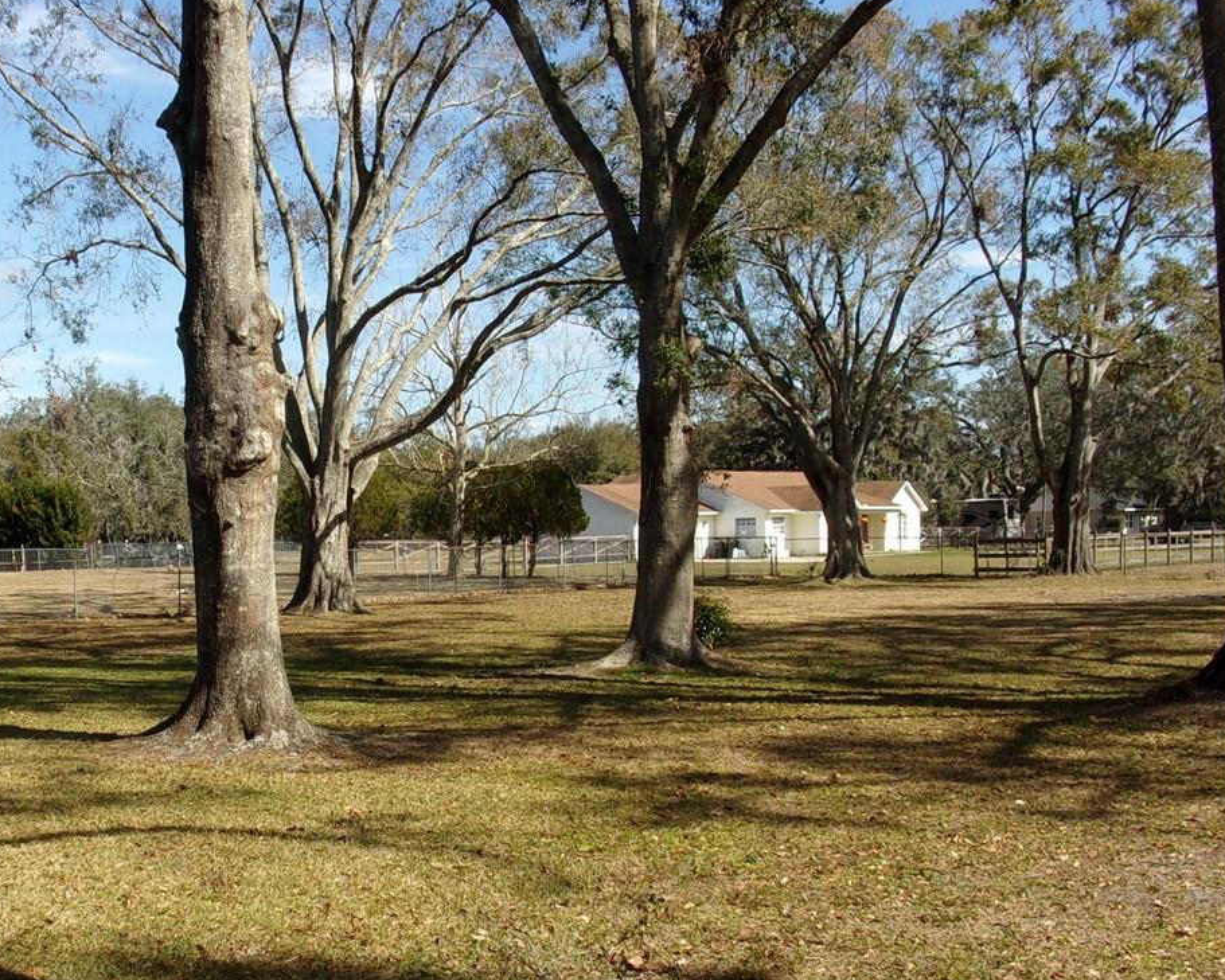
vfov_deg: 31.3
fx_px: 1740
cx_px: 442
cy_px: 628
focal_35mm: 48
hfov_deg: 38.5
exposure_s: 1/75
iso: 80
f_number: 10.8
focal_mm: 5.1
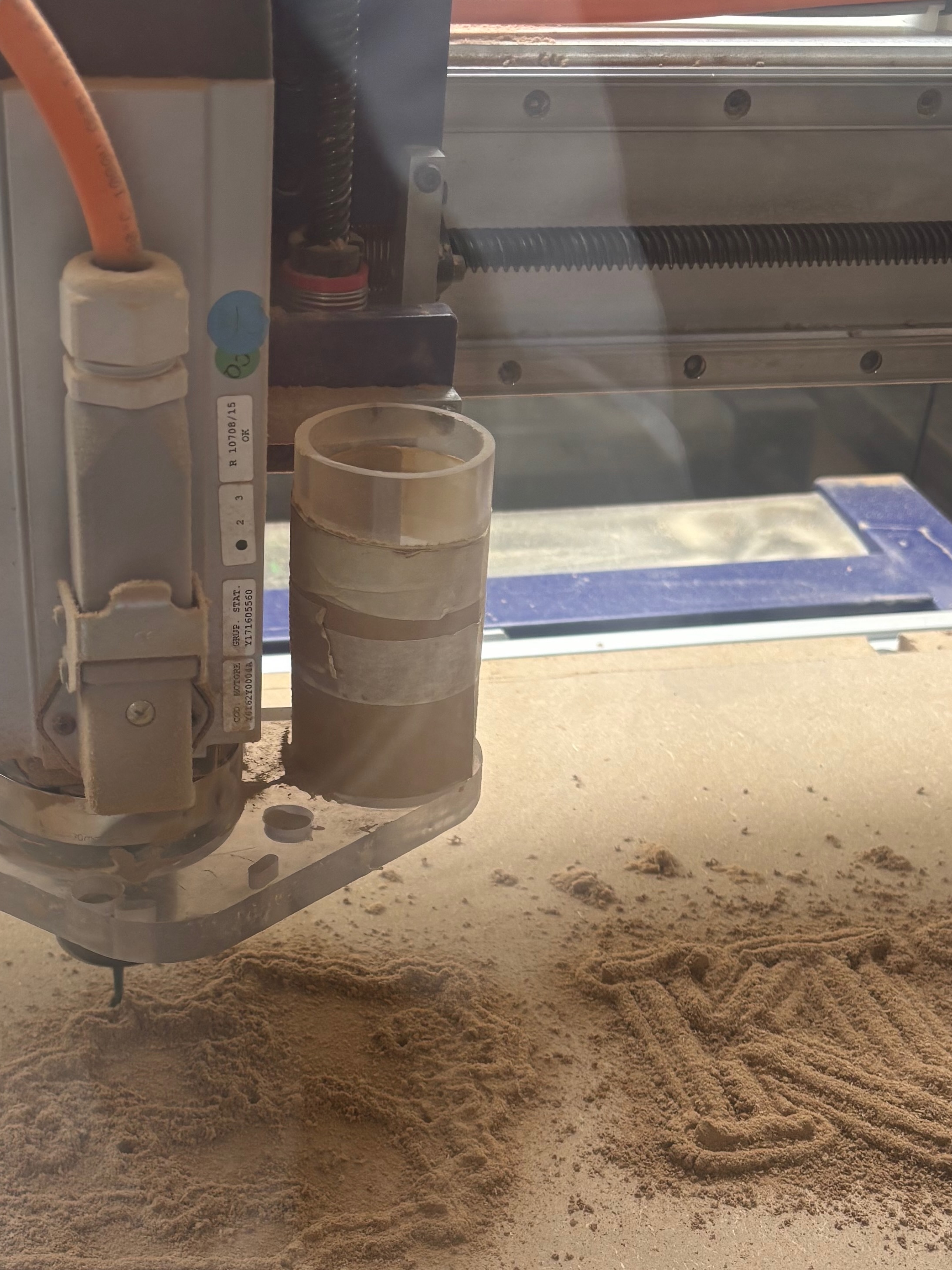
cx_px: 386
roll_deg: -4.5
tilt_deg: -37.1
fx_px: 1870
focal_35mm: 51
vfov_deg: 36.4
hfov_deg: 28.5
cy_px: 995
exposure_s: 1/121
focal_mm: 5.96
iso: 64
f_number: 1.6
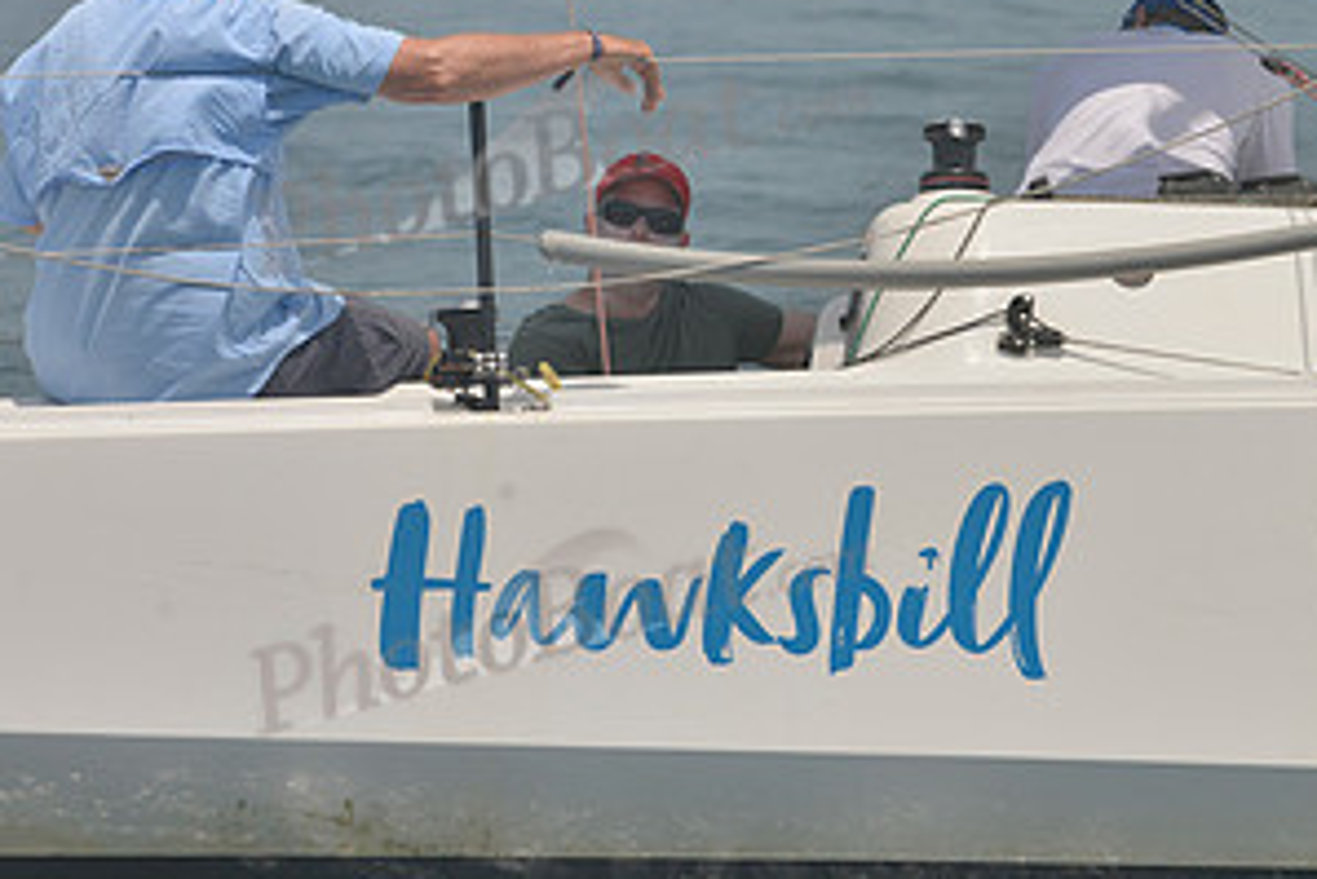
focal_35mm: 389
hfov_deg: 5.3
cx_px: 1105
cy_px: 329
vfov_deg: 3.5
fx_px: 14237
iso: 280
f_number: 10
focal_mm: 200
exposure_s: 1/1000
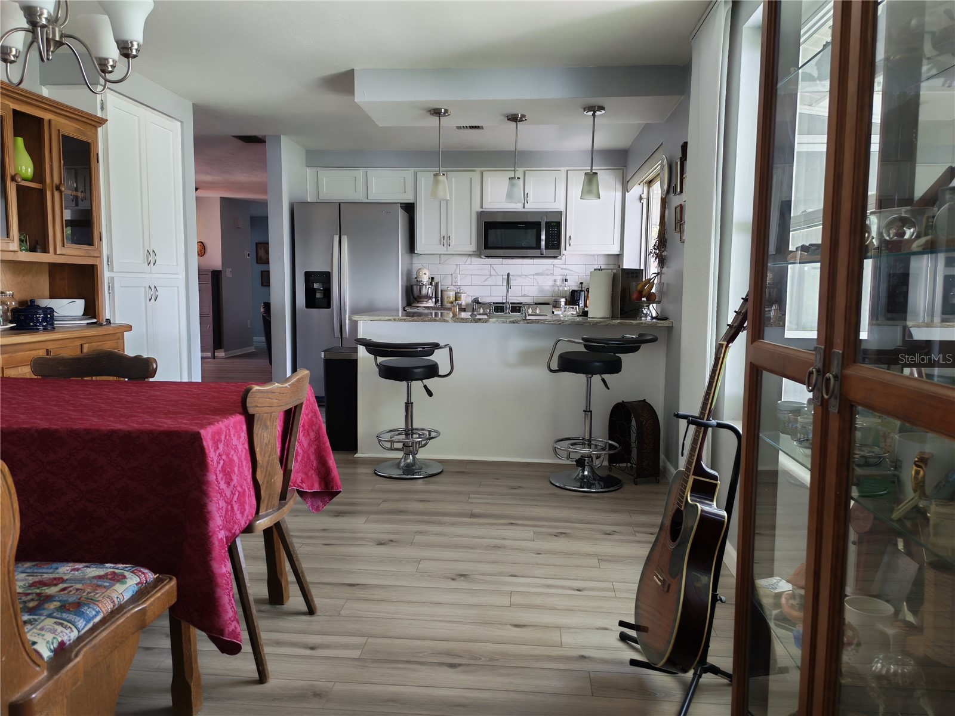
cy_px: 358
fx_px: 745
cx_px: 478
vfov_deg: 51.4
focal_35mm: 27
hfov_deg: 65.3
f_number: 1.9
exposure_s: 1/50
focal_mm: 6.12
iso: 800
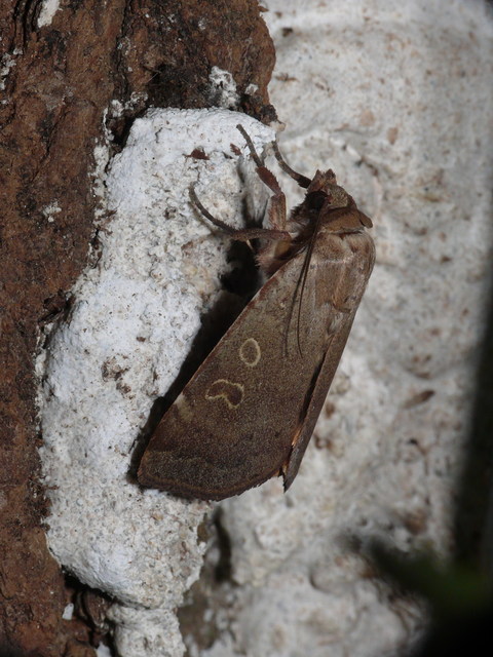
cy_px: 328
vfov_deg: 14.6
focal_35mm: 135
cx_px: 246
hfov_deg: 11.0
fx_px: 2564
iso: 200
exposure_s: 1/250
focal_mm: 28.6
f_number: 11
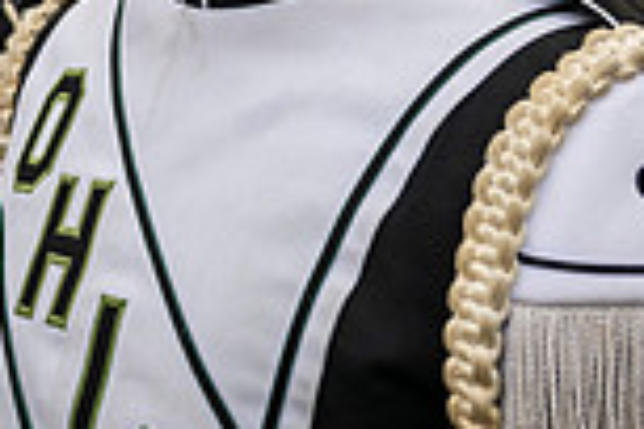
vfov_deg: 13.5
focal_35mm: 91
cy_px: -334
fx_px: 1628
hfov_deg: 22.2
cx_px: 168
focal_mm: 24
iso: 160
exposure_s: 1/500
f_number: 2.8
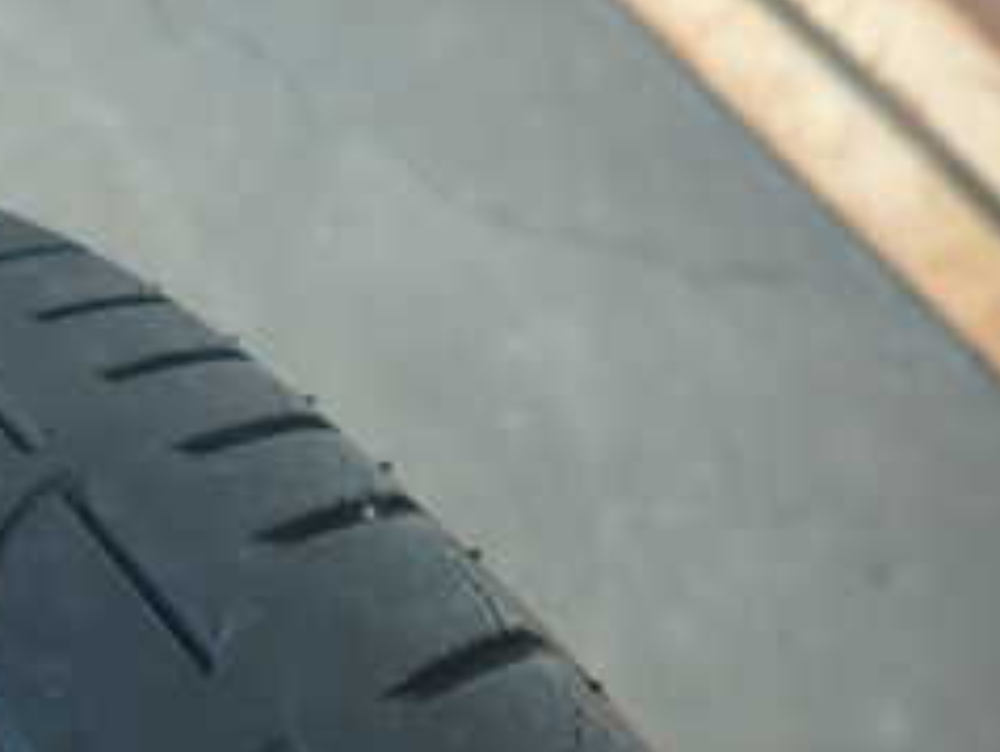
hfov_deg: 27.0
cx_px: -214
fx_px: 1822
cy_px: 903
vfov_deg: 21.6
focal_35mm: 63
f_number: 2
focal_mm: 4.5
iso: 125
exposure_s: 1/60
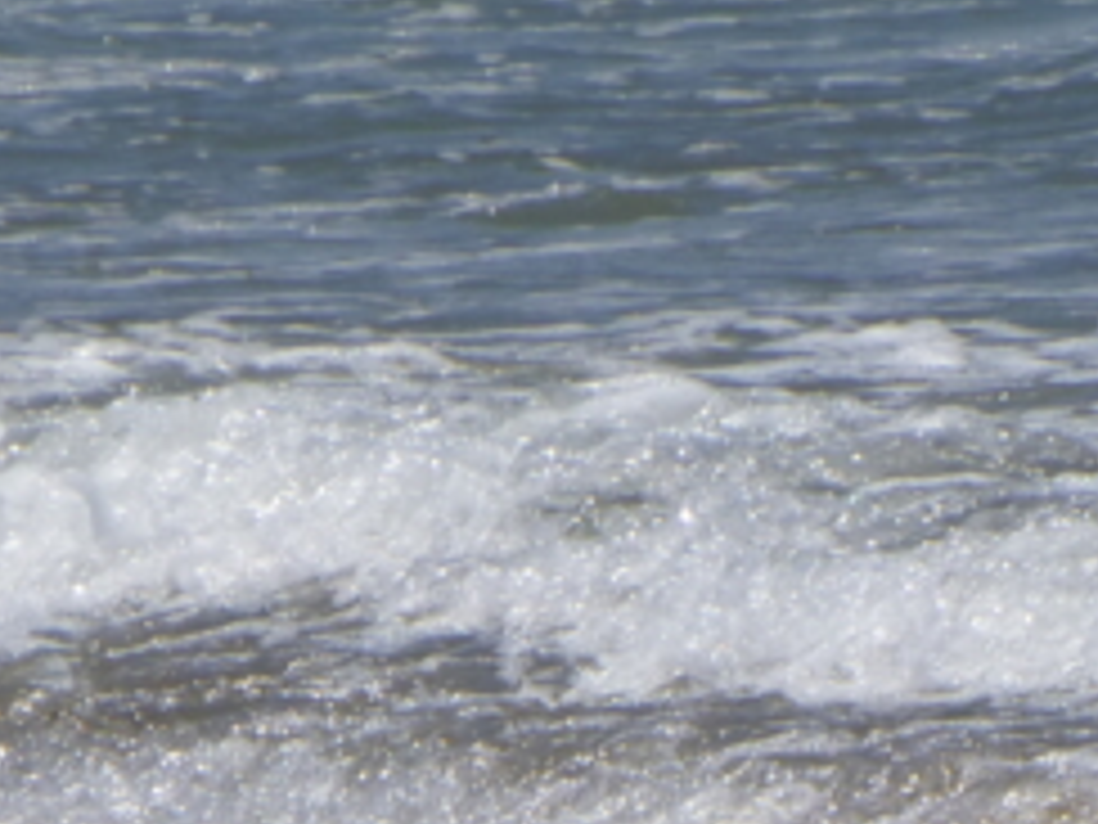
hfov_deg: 1.4
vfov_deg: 1.0
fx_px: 45105
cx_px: 909
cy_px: 892
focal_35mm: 1422
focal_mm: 77.4
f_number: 6.2
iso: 100
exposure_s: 1/1000
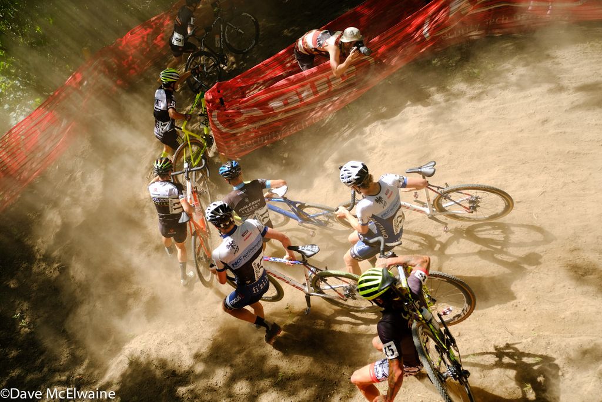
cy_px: 201
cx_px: 301
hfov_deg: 60.3
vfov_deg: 42.4
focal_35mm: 31
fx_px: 519
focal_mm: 20.6
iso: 200
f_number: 3.6
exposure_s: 1/1000
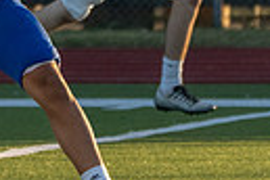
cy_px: -166
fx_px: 10507
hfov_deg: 1.5
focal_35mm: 1401
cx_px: -202
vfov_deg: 1.0
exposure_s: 1/1250
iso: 1000
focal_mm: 209
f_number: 5.6
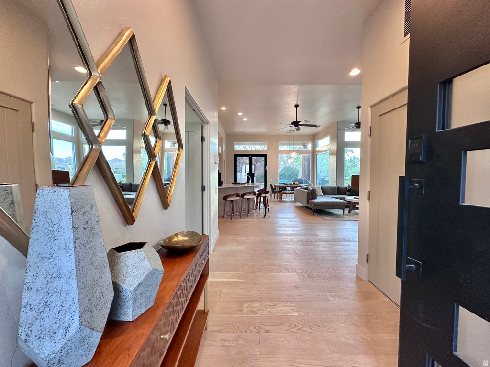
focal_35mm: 14
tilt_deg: -2.5
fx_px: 198
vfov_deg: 85.7
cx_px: 245
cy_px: 184
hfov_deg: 102.1
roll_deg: -0.1
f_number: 2.2
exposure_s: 1/120
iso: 250
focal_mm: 2.22
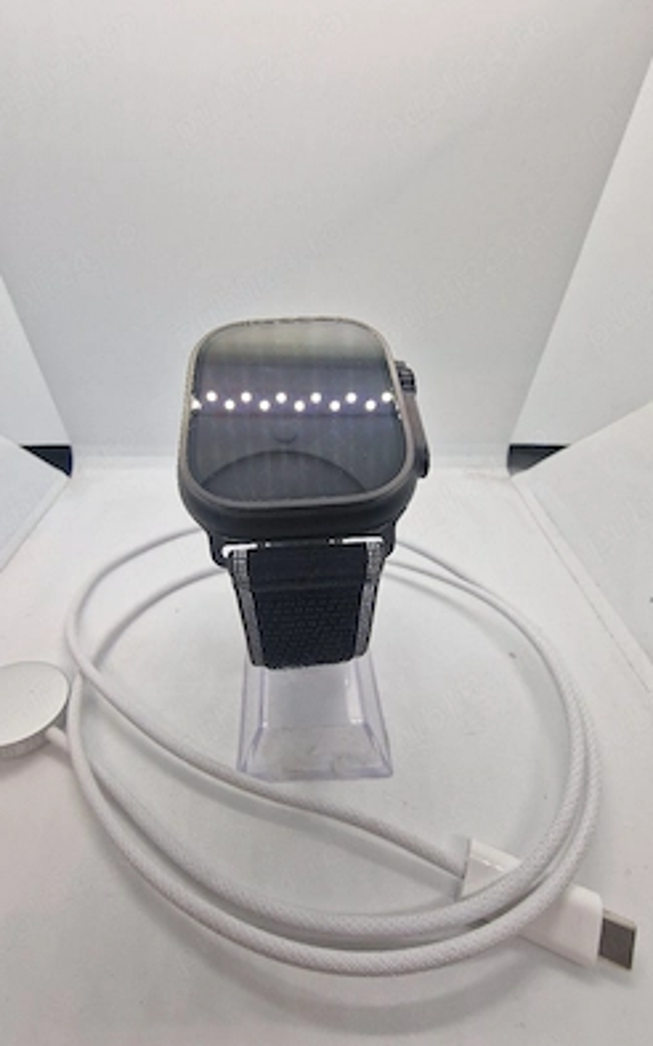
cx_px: 311
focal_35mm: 14
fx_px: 399
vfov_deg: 105.3
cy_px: 523
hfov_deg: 78.5
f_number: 2.2
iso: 50
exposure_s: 1/141
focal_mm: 2.2
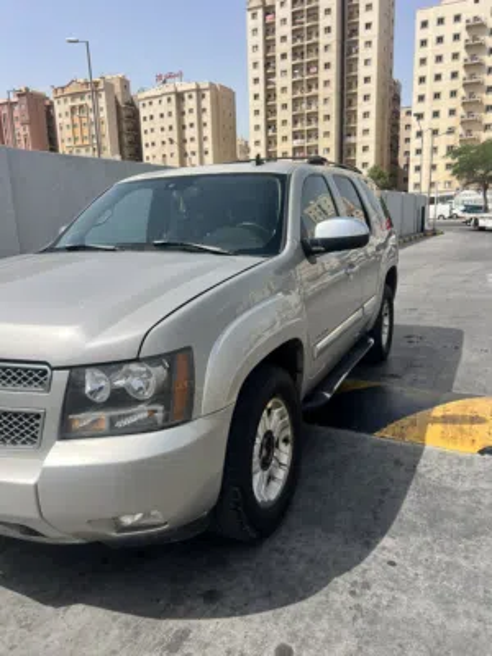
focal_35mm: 26
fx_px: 493
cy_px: 328
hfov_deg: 53.1
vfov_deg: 67.3
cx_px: 246
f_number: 1.5
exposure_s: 1/4274
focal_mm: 5.7
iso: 50
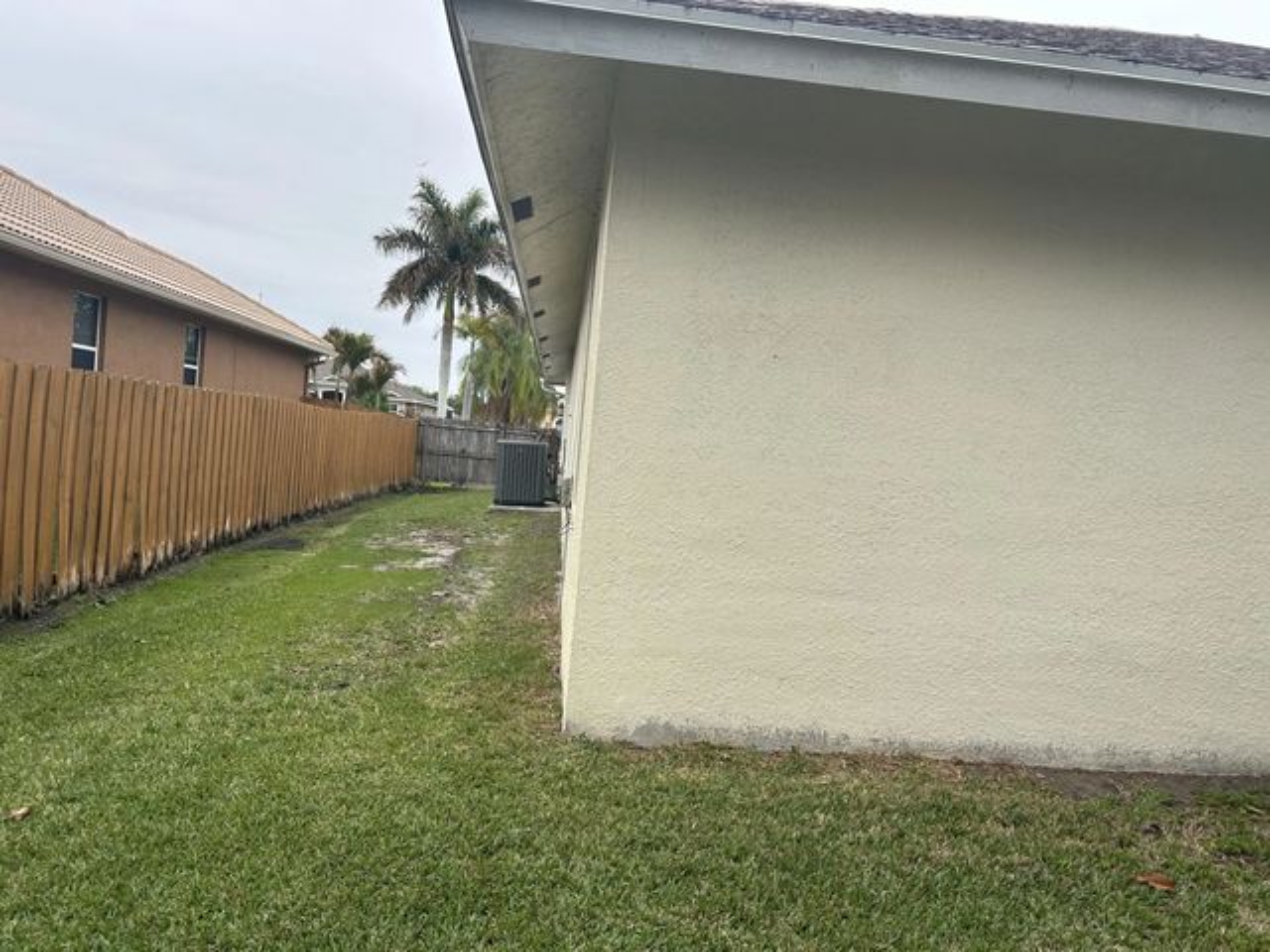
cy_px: 476
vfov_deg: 53.1
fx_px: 954
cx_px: 635
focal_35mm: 26
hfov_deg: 67.3
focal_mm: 5.7
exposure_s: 1/2404
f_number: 1.5
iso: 50
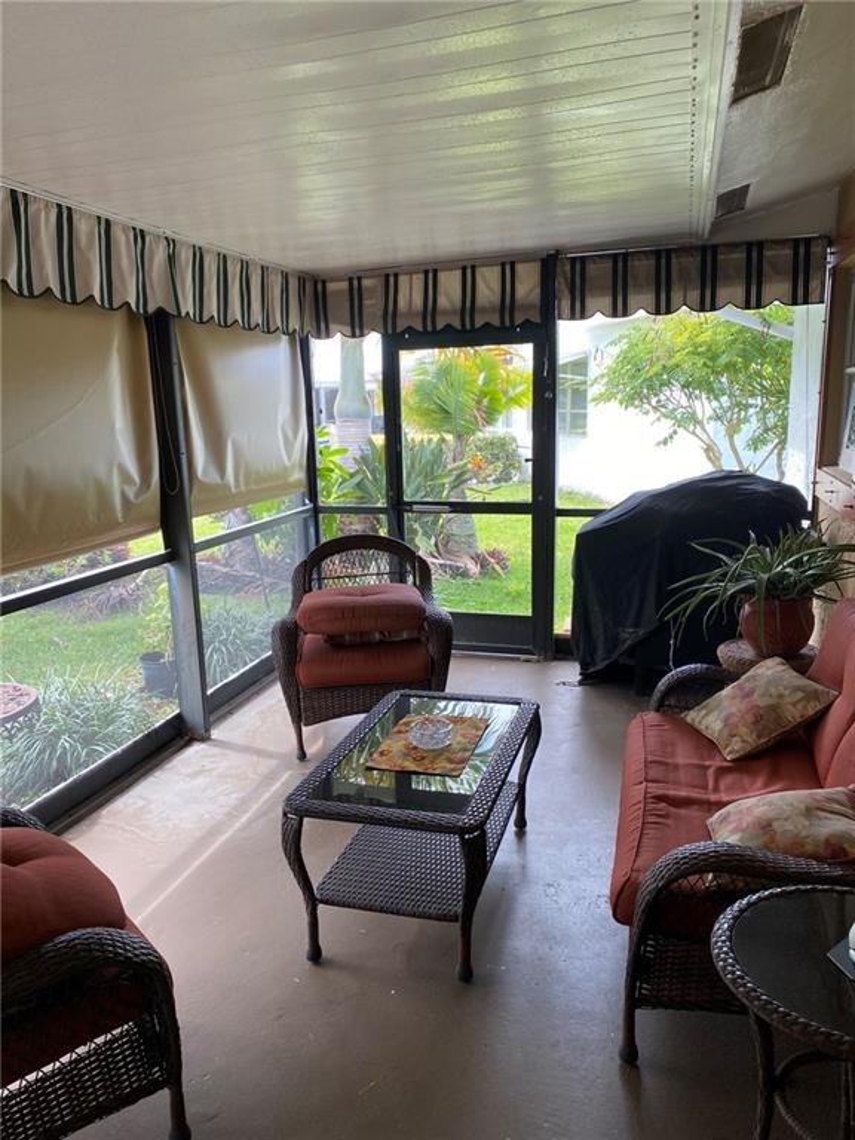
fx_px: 856
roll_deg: +1.8
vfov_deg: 67.3
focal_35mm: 26
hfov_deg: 53.1
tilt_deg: -10.4
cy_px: 570
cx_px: 428
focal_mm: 4.25
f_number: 1.8
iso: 40
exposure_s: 1/122
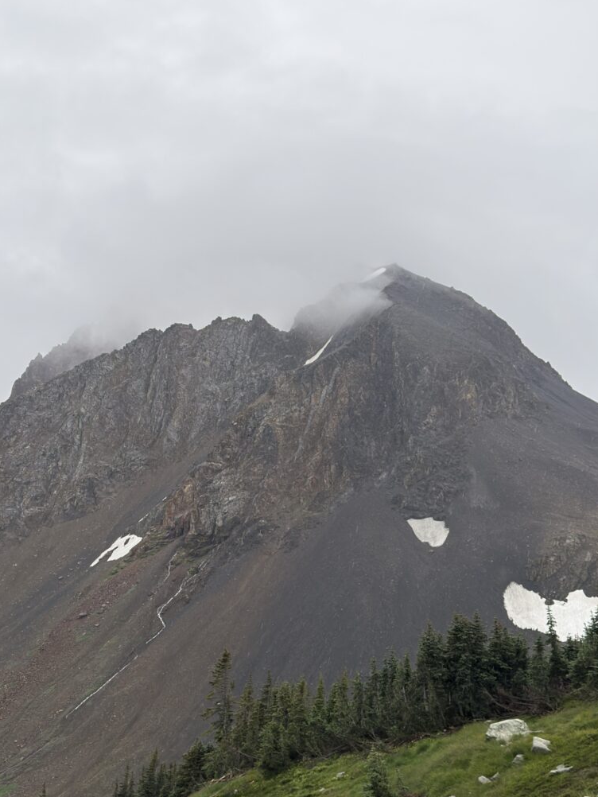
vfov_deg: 40.4
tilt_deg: +14.3
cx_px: 303
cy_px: 402
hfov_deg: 30.9
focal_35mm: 47
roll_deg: -0.6
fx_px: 1082
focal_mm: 6.76
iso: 64
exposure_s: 1/460
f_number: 1.78
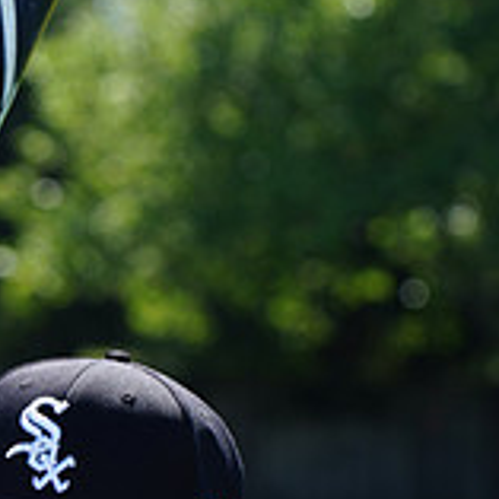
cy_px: 699
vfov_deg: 3.5
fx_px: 8220
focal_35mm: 504
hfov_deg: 3.5
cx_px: 21
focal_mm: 161
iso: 200
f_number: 9
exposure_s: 1/250
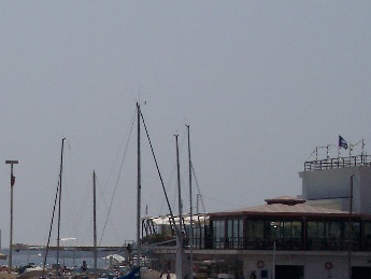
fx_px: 2509
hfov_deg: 8.4
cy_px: 236
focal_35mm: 234
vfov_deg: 6.3
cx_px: -12
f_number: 8
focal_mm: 21.3
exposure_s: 1/1000
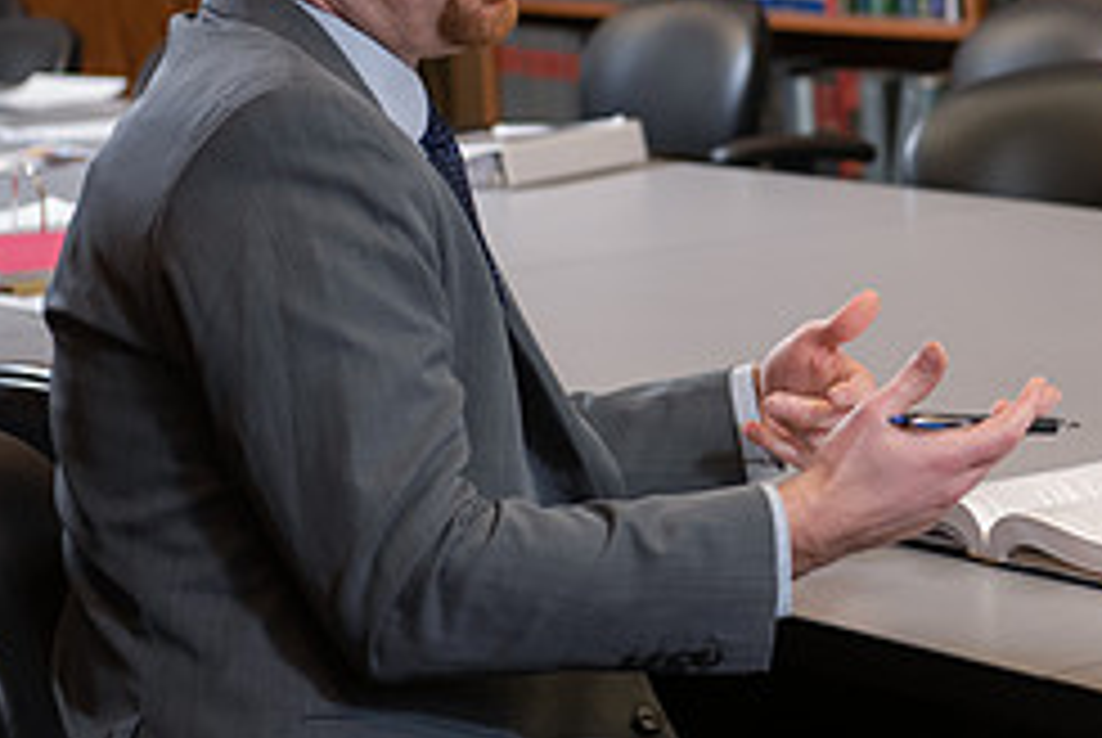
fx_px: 4352
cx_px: 1071
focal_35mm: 142
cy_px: 133
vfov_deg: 9.7
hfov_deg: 14.2
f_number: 3.5
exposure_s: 1/125
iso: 800
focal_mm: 60
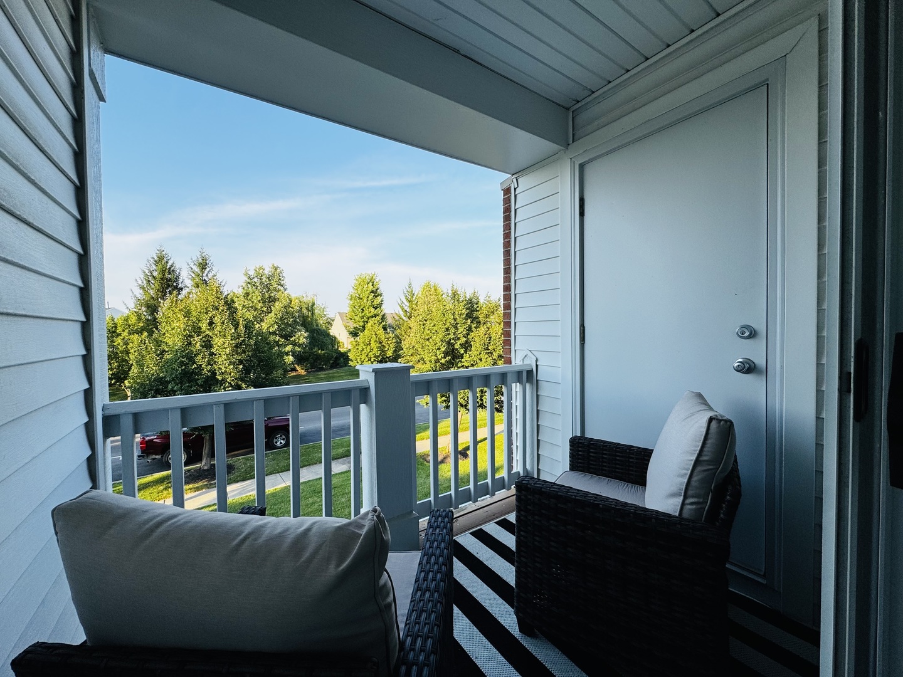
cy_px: 338
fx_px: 365
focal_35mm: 14
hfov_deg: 102.1
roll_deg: +0.7
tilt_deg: -2.1
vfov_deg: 85.7
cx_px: 452
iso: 40
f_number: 2.2
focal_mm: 2.22
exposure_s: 1/734
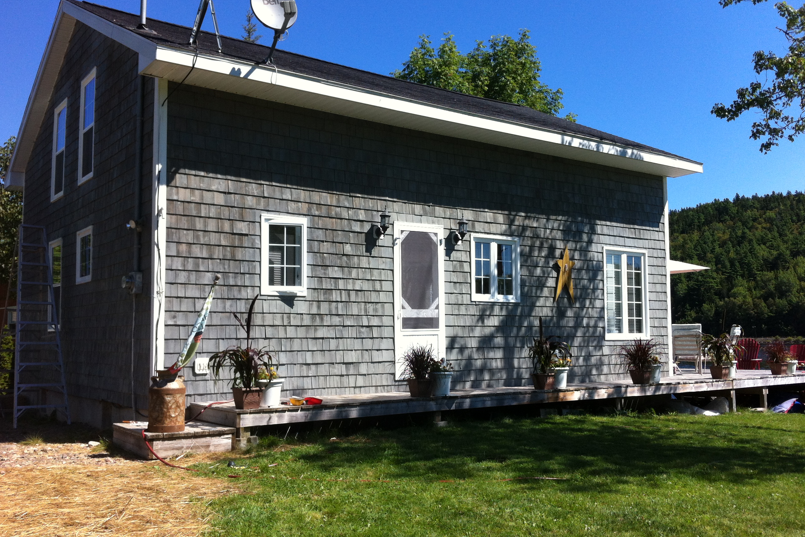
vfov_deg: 35.9
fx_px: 827
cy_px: 267
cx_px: 398
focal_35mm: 37
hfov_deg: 51.9
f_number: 2.8
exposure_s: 1/887
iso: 80
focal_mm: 3.85
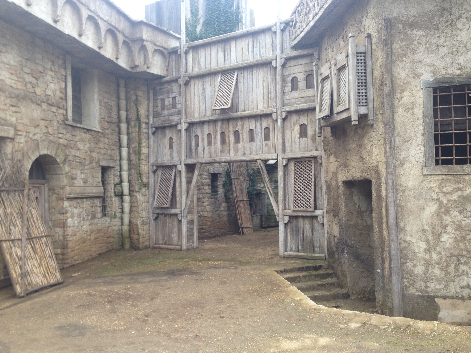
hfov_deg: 55.4
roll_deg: +0.2
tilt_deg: +1.6
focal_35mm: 33
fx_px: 449
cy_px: 176
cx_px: 236
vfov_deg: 42.9
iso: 50
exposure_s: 1/299
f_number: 2.4
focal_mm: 4.12
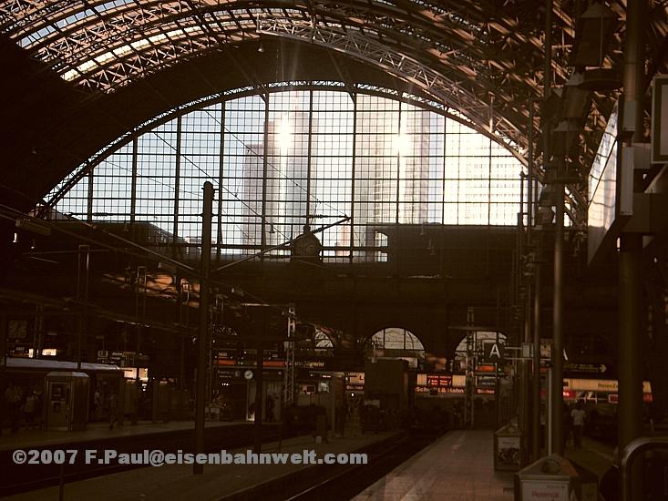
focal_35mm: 70
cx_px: 334
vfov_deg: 21.0
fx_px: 1351
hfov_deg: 27.8
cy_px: 250
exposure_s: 1/180
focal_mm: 11.6
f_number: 3.8
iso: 50
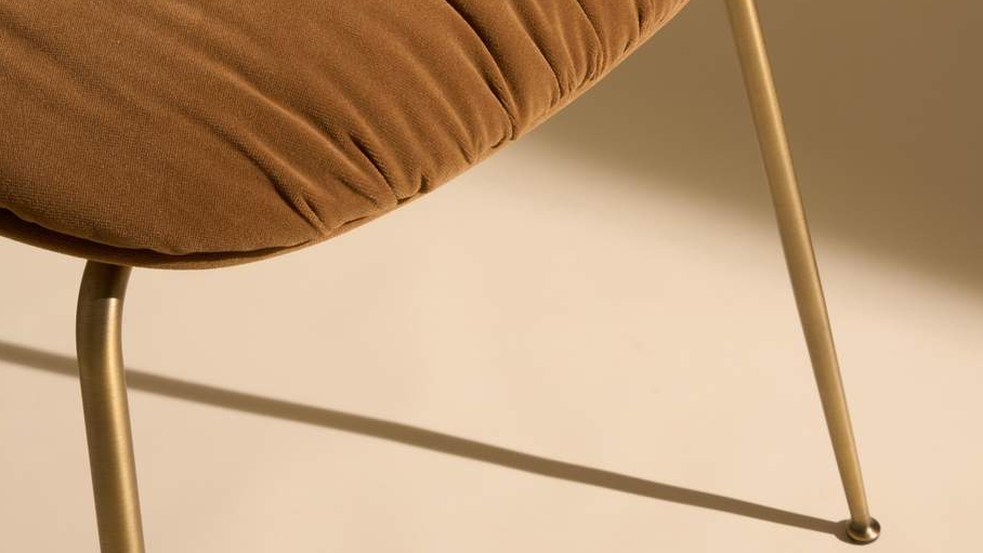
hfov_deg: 26.9
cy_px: -12
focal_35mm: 79
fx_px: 2054
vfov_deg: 15.1
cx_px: 495
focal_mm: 49.5
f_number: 22
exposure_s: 8
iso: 200
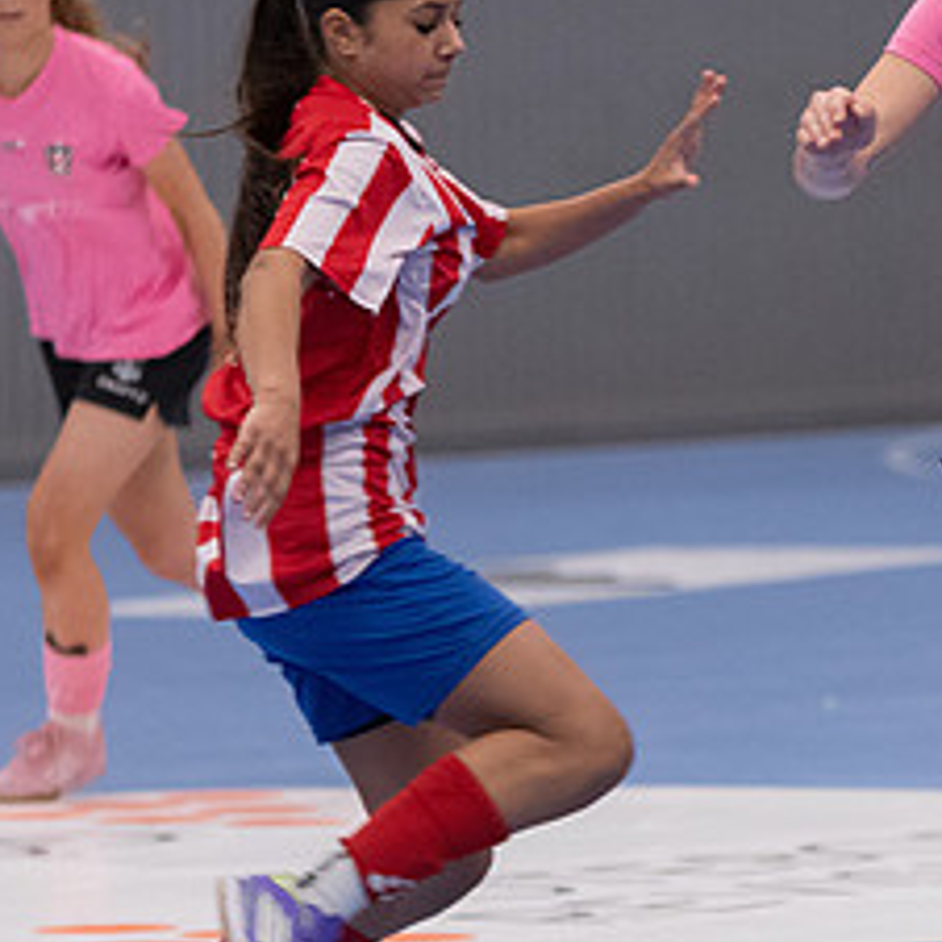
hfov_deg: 4.1
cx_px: 1092
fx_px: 13085
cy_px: 415
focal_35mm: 425
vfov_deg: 4.1
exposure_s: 1/640
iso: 3200
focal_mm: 130
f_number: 3.2
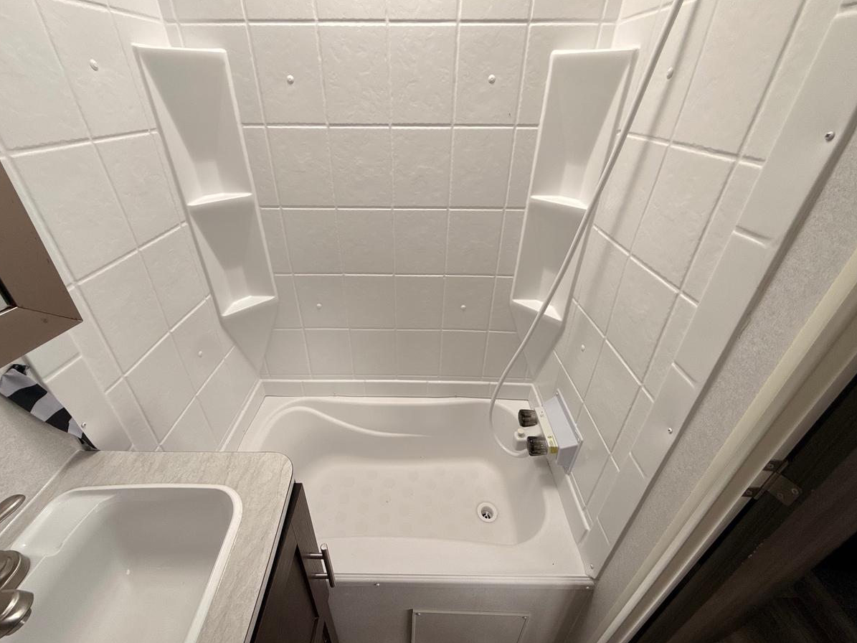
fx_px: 371
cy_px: 306
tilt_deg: -30.9
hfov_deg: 98.1
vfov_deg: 81.7
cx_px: 415
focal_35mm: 15
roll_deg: -0.9
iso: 125
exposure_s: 1/99
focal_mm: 2.22
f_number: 2.2
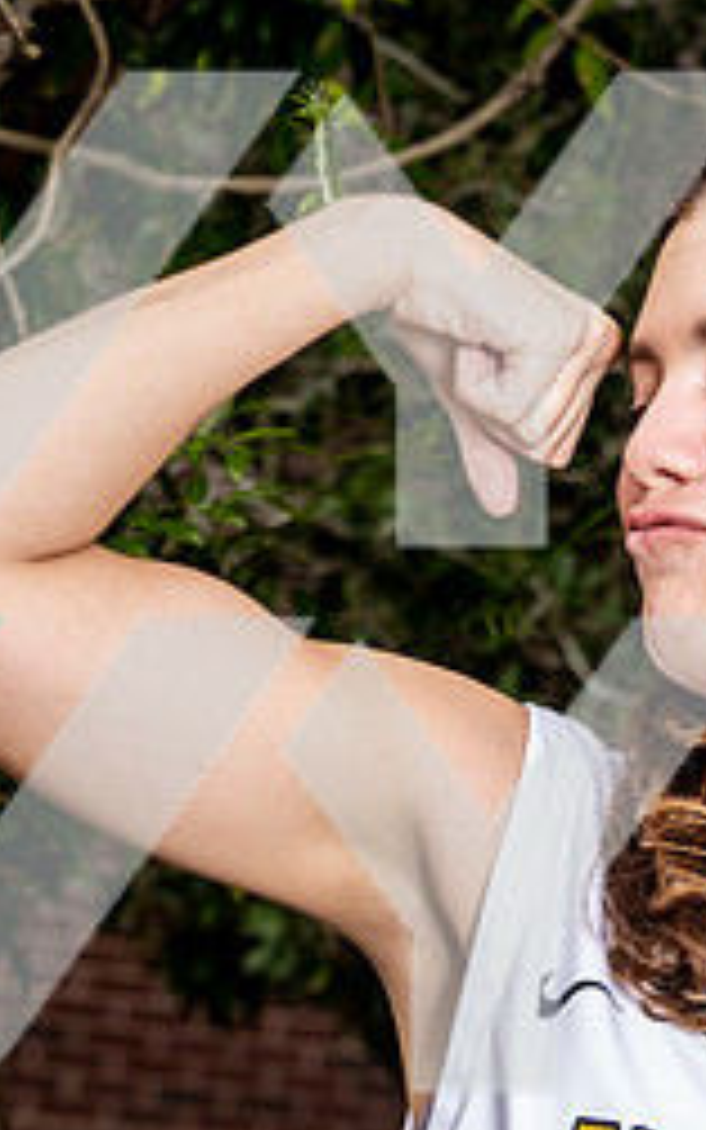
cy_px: 858
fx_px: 4492
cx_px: 675
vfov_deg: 14.3
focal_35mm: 146
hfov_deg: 8.9
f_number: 5.6
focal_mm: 62
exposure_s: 1/250
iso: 320
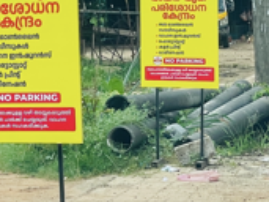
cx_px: -53
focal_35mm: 195
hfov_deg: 10.0
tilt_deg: +4.7
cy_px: -46
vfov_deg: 7.5
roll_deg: +3.4
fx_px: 1514
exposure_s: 1/959
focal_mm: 6
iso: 25
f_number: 2
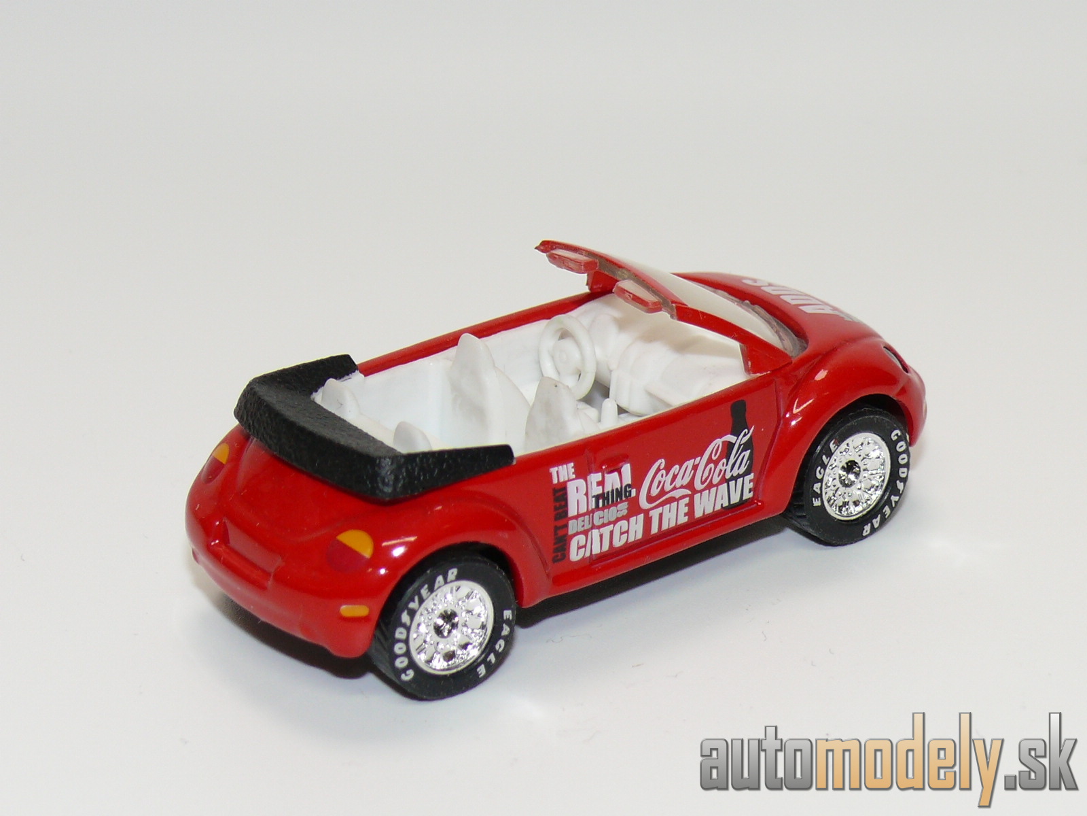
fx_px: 3517
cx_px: 544
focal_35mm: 112
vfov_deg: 13.2
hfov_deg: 17.6
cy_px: 408
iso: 100
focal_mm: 14.2
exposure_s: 1/30
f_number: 4
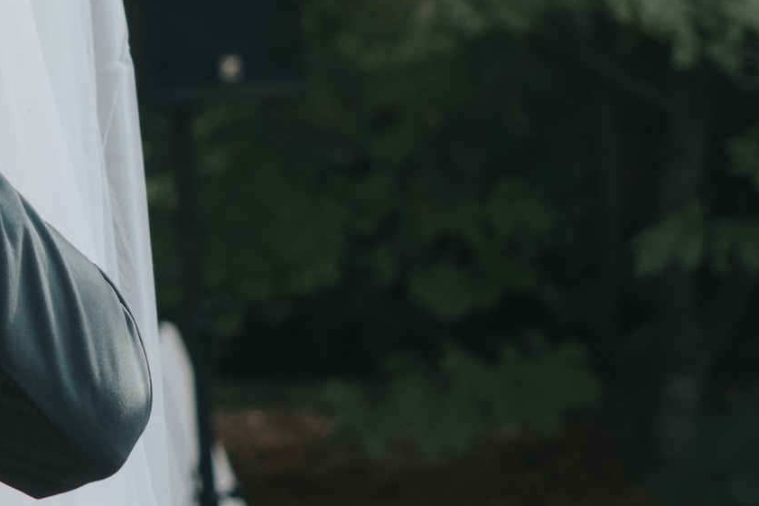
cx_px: -352
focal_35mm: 241
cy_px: 16
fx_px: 5081
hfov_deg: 8.4
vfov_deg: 5.7
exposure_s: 1/500
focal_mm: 38
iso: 200
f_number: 2.8
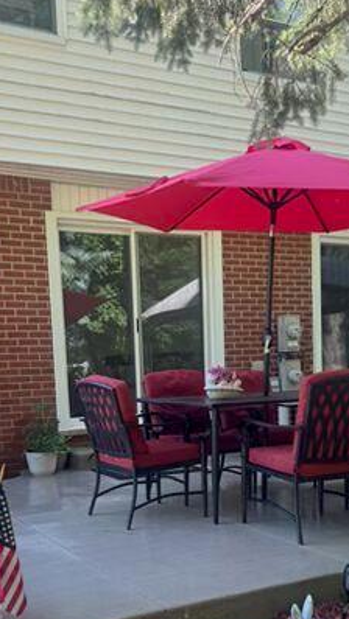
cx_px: 136
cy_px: 435
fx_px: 691
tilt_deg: -4.2
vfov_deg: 47.2
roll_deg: +2.8
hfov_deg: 28.3
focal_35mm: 42
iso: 80
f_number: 1.78
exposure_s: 1/402
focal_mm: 6.76
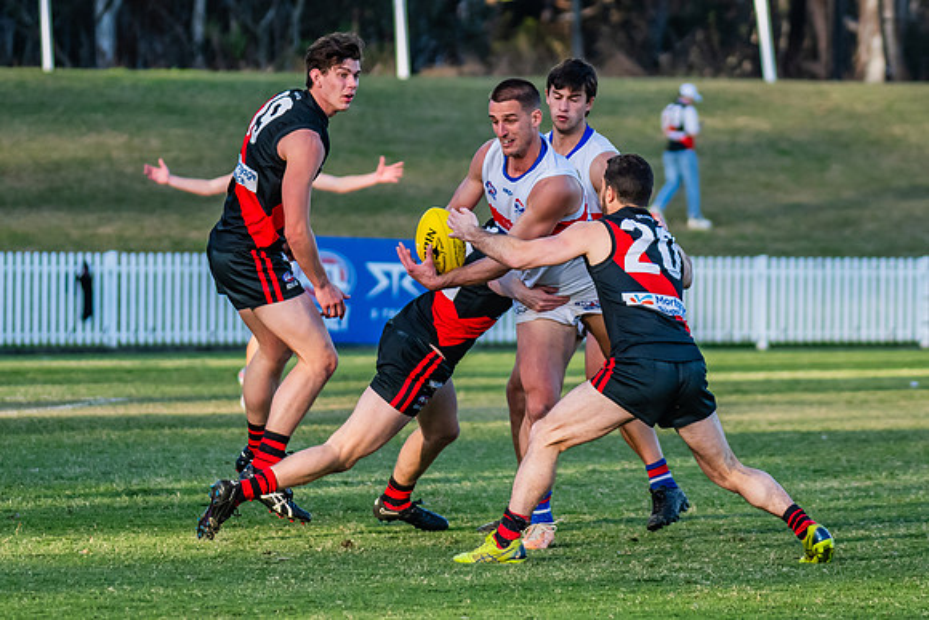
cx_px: 523
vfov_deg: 4.2
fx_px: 8469
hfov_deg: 6.3
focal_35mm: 328
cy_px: 271
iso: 800
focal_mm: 170
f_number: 4
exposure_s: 1/1600
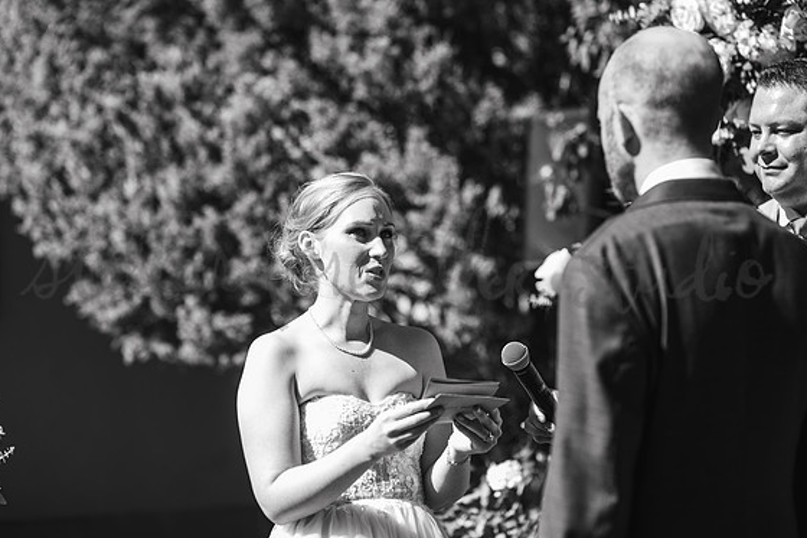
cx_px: 409
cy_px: 267
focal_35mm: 88
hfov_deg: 23.1
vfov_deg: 15.5
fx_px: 1972
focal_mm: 85
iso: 200
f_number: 2.5
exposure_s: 1/1600
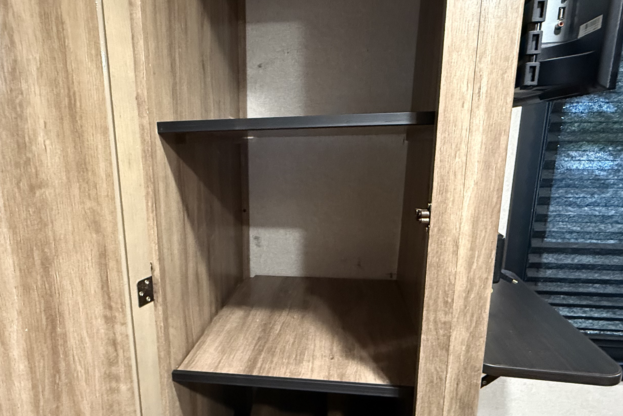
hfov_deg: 73.6
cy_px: 237
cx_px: 283
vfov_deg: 53.0
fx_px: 415
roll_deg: -0.4
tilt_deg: -11.8
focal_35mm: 24
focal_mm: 2.22
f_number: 2.2
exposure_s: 1/60
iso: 1250
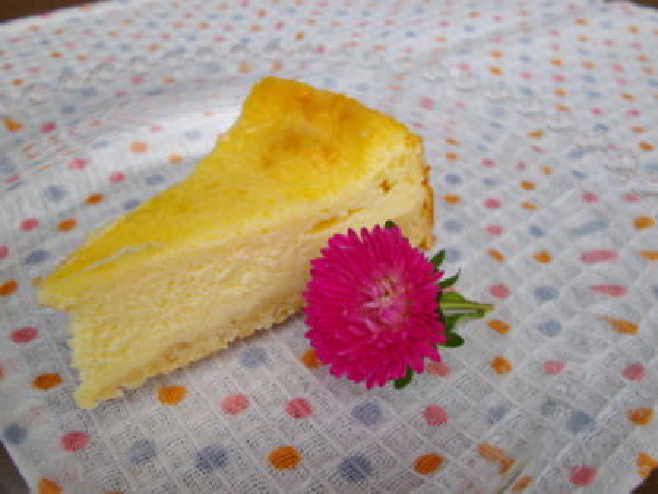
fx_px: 609
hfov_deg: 56.8
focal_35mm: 32
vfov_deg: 44.2
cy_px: 247
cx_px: 329
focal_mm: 5.8
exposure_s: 1/160
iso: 100
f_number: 3.5
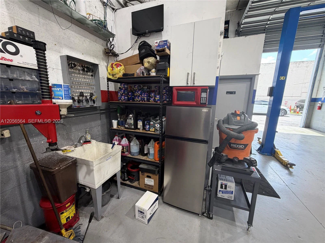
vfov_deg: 85.7
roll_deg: -1.9
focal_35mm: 14
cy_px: 122
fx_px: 131
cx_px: 162
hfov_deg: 102.1
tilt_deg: -9.1
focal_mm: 2.22
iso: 100
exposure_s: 1/121
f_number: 2.2
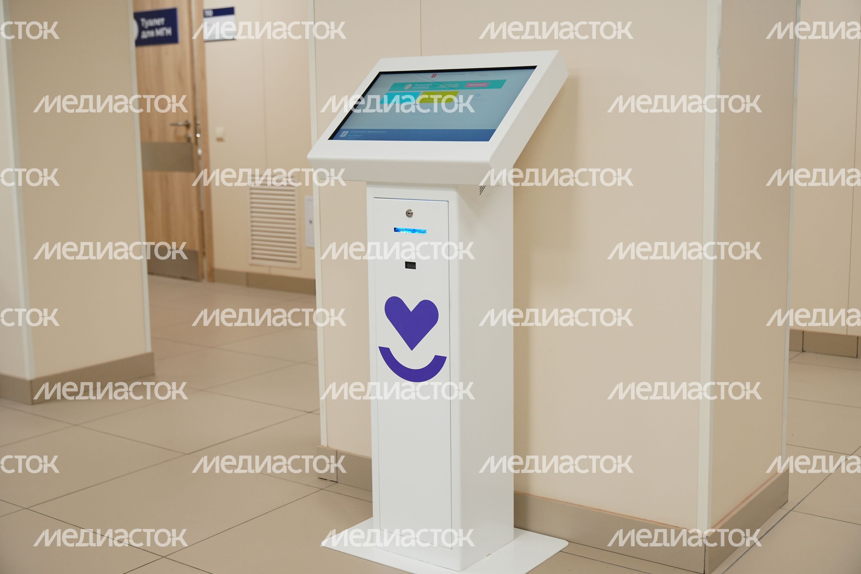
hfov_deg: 44.5
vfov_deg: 30.5
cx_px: 430
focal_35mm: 44
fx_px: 1052
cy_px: 287
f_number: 3.5
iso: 1250
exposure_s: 1/250
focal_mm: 44
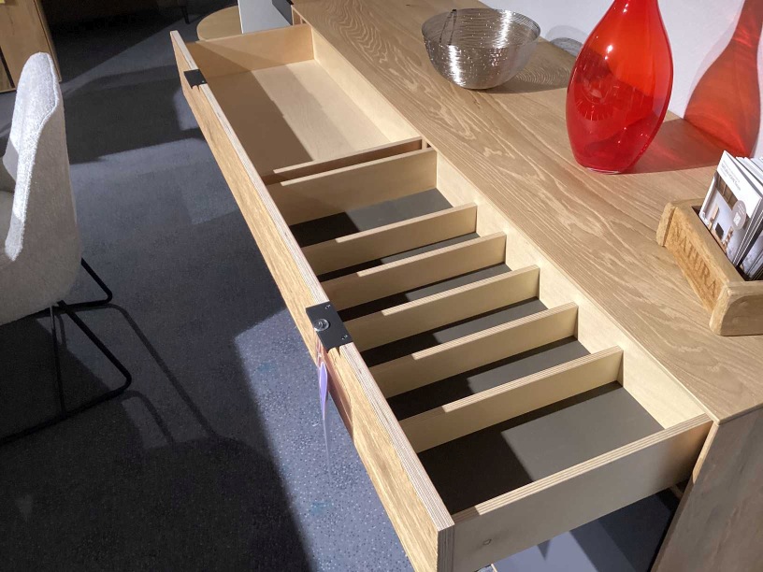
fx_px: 683
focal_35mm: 31
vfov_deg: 45.4
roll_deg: +2.1
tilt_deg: -37.9
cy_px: 286
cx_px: 382
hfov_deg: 58.4
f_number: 2.4
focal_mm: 3.3
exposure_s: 1/50
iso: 200
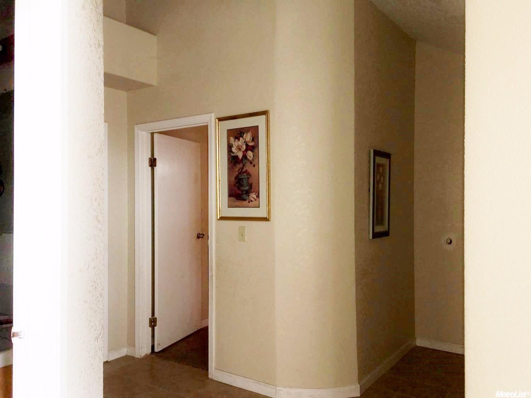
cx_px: 266
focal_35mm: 29
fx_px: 445
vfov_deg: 48.2
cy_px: 199
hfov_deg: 61.7
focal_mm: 4.15
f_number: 2.2
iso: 25
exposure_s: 1/38
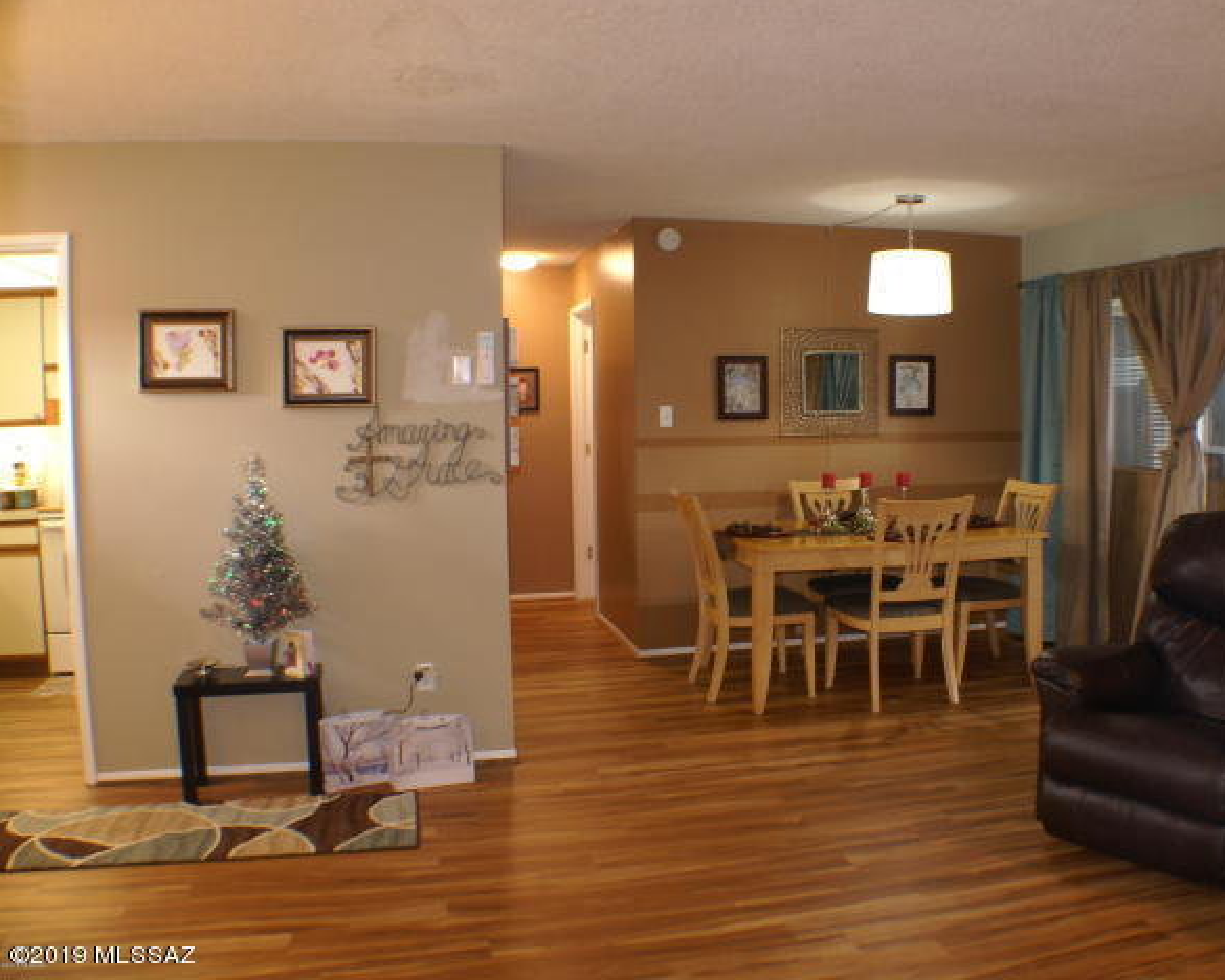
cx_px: 749
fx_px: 1378
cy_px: 494
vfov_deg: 39.2
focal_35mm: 38
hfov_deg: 47.6
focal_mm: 22
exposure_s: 1/10
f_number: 5.6
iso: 400
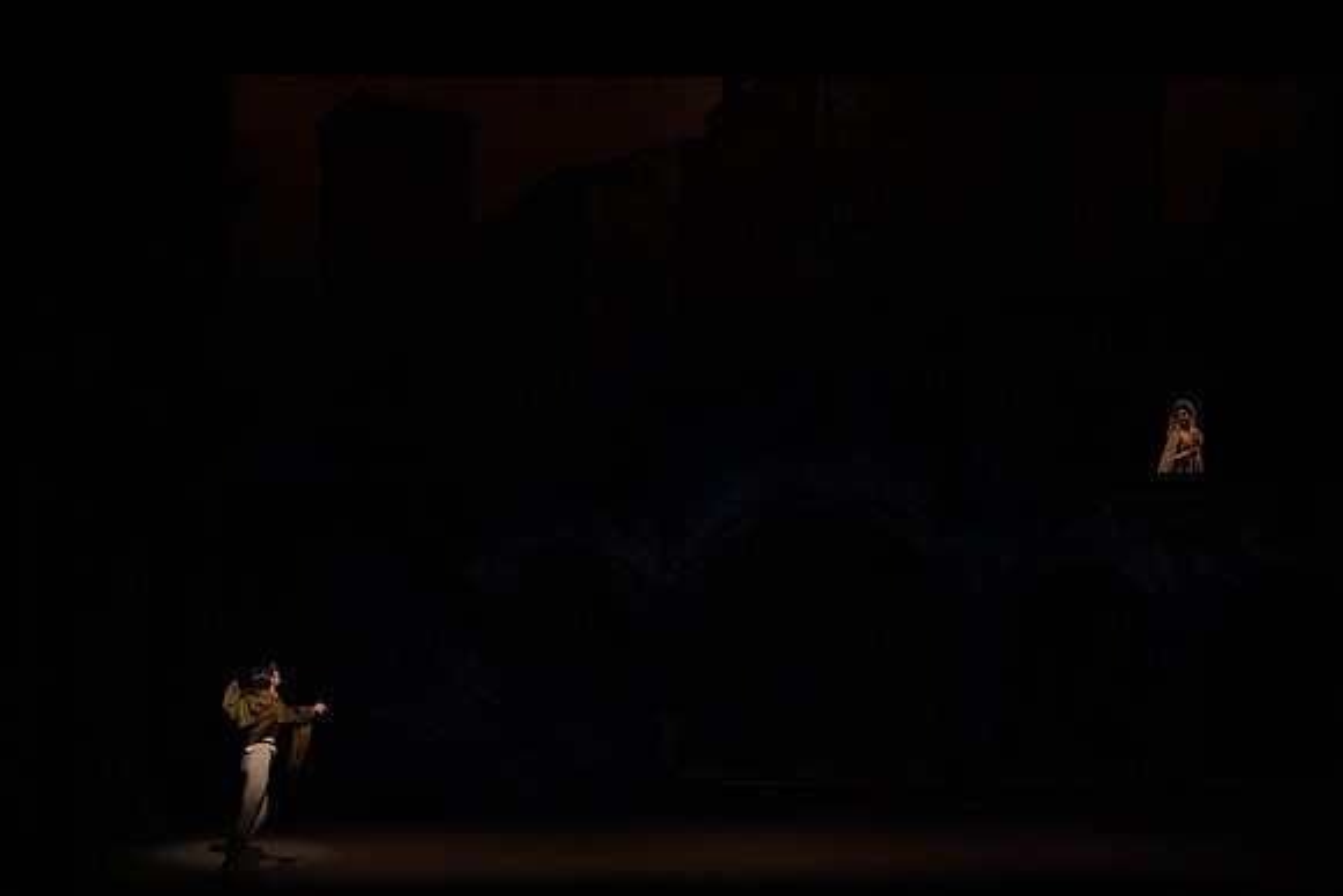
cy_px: 448
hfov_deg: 20.4
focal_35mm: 100
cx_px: 672
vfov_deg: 13.7
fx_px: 3731
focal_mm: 100
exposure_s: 1/250
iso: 8000
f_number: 4.5
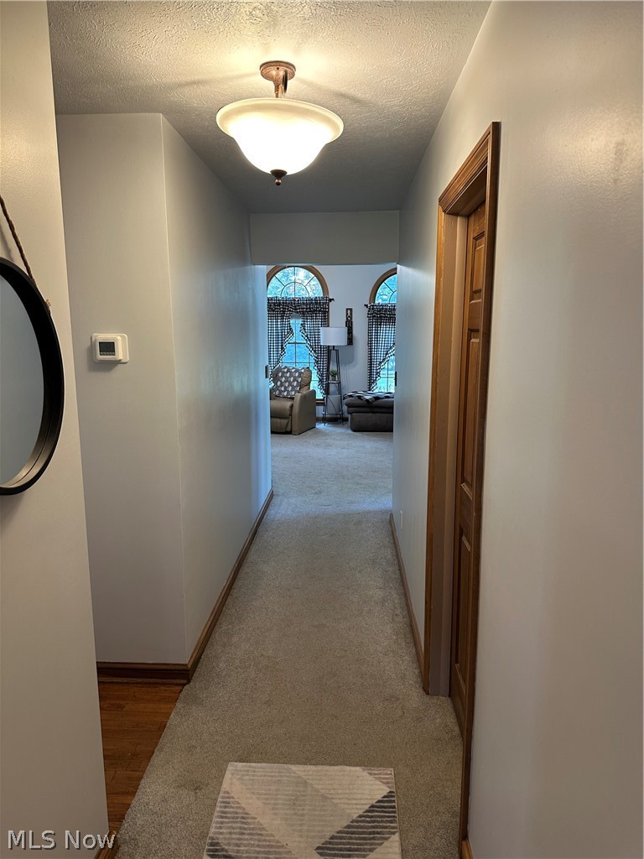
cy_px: 430
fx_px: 595
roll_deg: -0.8
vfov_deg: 71.6
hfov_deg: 56.8
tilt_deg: -9.3
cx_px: 322
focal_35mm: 24
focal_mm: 6.86
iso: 160
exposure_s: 1/60
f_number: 1.78
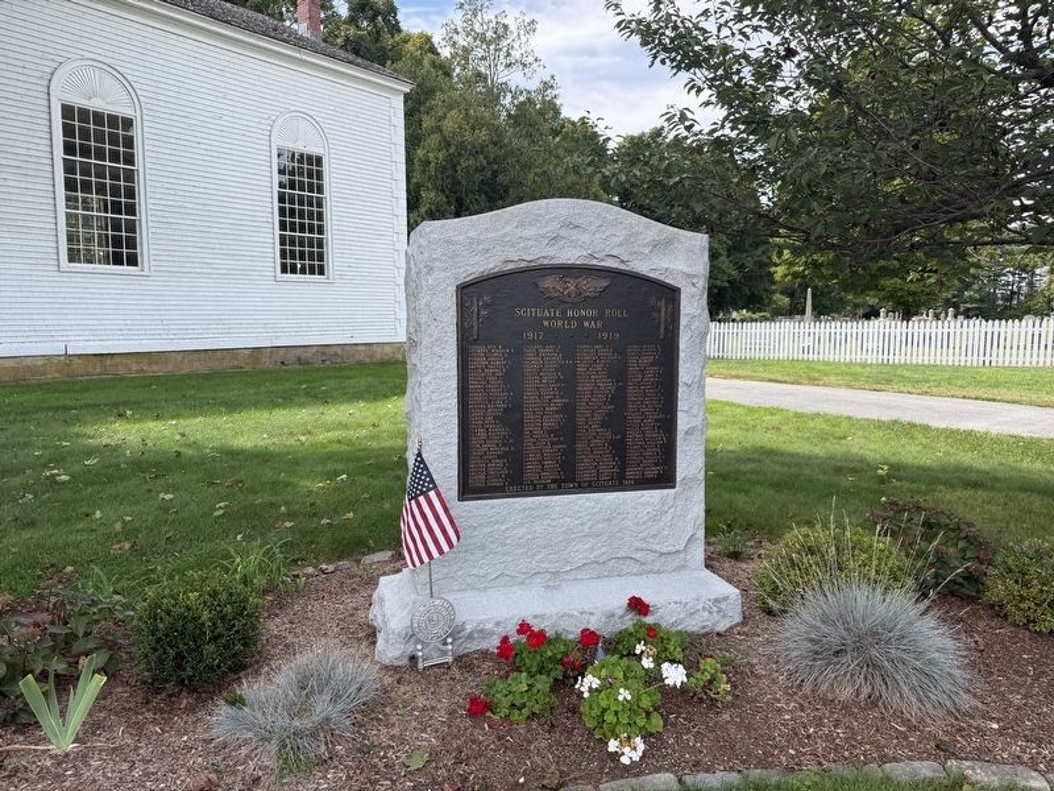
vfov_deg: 56.8
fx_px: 731
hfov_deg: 71.6
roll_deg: +1.1
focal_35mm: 24
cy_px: 396
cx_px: 527
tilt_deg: -2.9
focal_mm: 6.76
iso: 80
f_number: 1.78
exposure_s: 1/1156
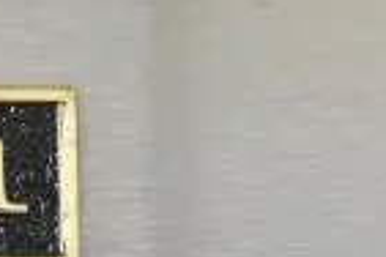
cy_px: 138
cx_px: -433
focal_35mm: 207
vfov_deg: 6.6
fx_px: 2219
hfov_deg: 9.2
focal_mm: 32
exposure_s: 1/200
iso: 6400
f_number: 7.1
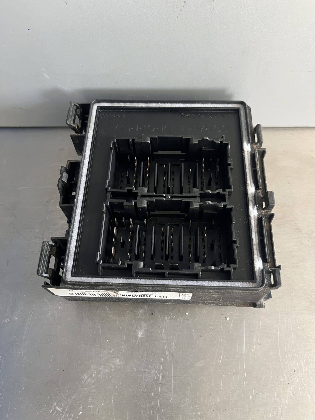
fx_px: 315
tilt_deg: -65.4
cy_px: 210
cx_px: 158
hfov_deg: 53.1
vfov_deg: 67.3
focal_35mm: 26
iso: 160
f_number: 1.6
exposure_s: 1/60
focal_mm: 5.1
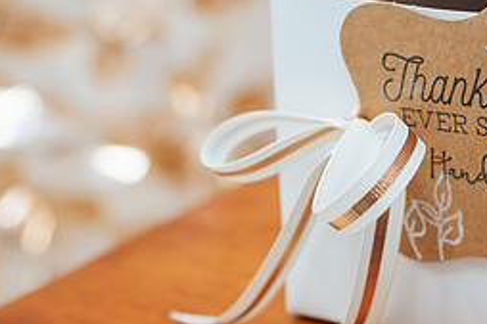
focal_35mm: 86
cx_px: 503
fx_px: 1163
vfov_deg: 15.8
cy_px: 119
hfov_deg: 22.6
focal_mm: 35
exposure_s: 1/160
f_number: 3.2
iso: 800
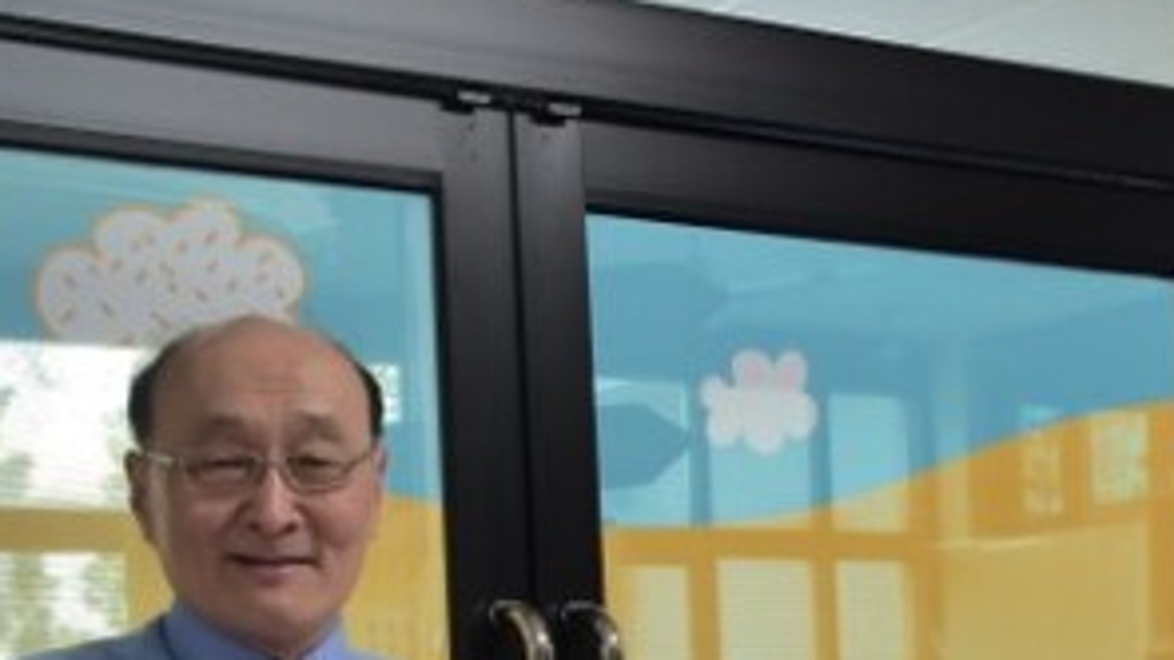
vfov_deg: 12.1
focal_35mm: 97
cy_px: 877
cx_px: 864
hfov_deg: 21.8
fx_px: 3020
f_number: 5.6
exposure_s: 1/40
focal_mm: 26
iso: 800
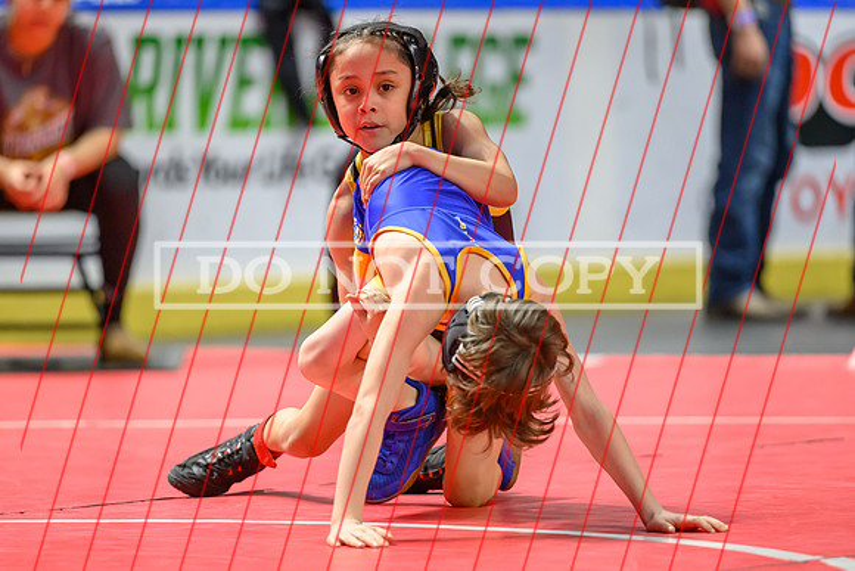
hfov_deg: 8.1
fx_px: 6050
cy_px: 271
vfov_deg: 5.4
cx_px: 374
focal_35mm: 255
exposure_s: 1/800
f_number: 2.8
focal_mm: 200
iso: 3600
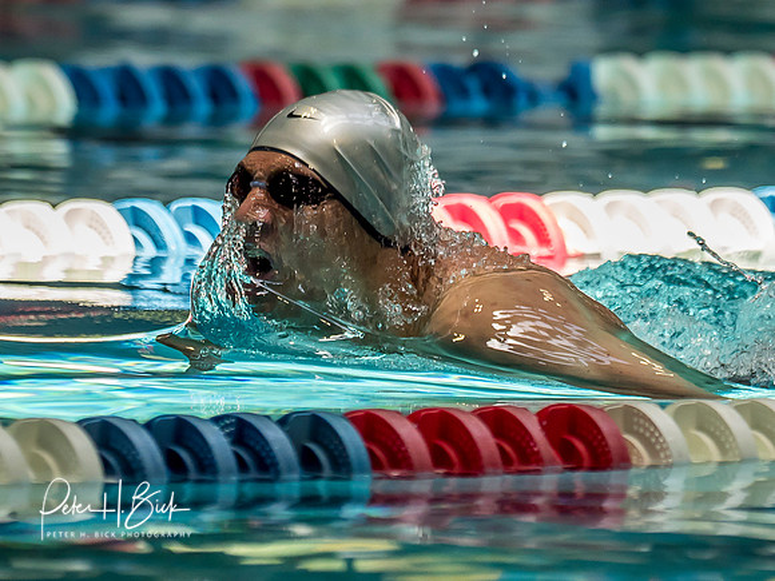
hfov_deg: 2.4
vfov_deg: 1.8
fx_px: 18566
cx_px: 358
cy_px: 390
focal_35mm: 829
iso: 400
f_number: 2.8
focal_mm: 200
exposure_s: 1/1000
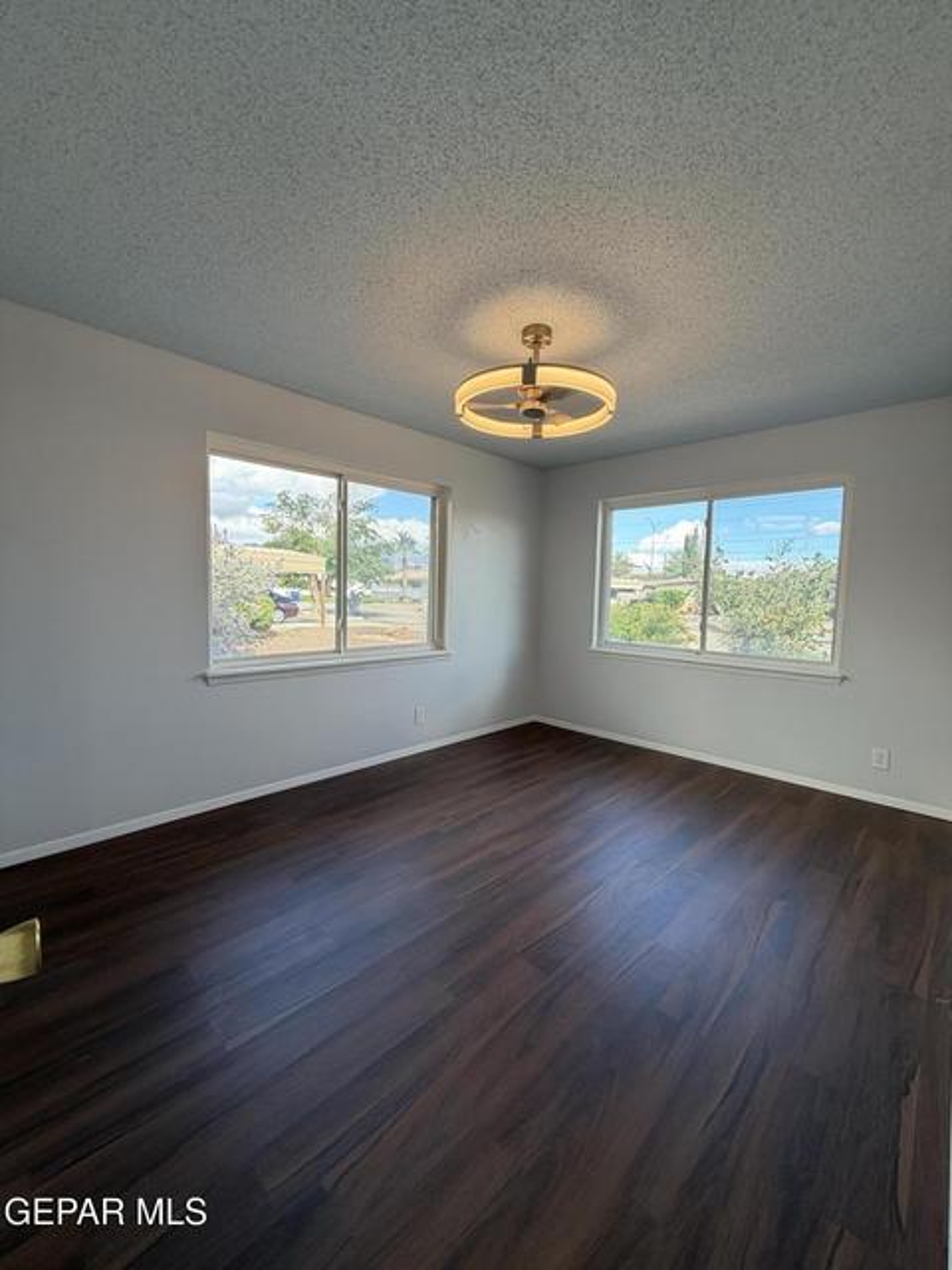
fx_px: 513
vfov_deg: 102.1
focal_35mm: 14
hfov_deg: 85.7
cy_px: 635
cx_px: 476
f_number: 2.2
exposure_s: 1/120
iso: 80
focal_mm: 2.22
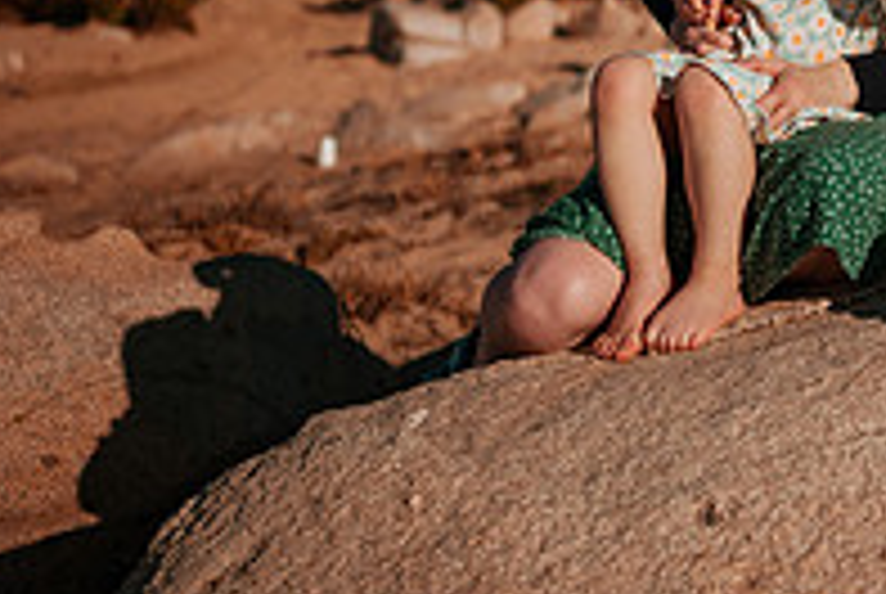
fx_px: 2539
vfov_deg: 13.1
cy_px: -25
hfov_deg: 18.3
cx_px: 1196
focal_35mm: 103
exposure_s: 1/8000
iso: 50
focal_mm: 35
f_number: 2
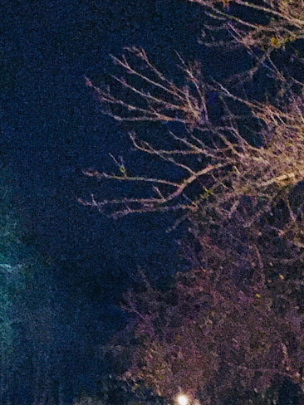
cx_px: 329
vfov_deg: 20.2
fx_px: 1112
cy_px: 371
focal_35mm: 95
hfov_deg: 15.2
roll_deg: -0.7
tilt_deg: +7.1
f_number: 2.2
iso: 2000
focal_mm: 4.15
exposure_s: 1/17
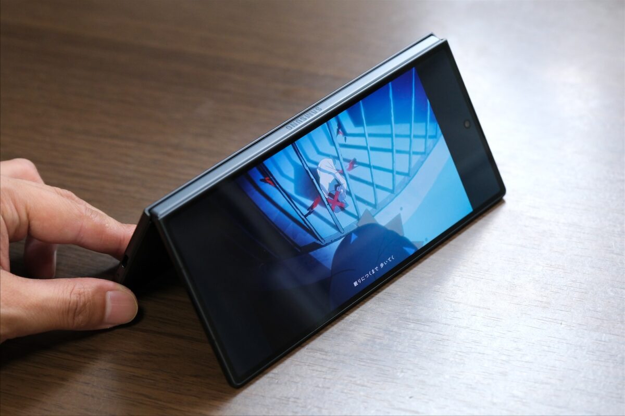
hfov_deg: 24.5
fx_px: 1441
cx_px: 312
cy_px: 208
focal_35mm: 83
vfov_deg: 16.5
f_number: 4
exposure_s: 1/125
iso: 1600
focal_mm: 55
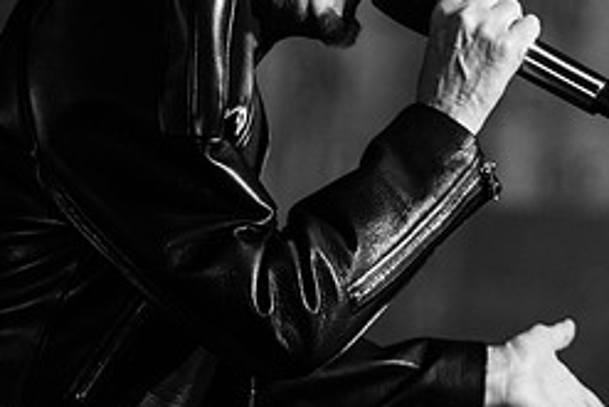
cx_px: 287
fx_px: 25304
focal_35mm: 1495
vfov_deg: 0.9
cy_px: 59
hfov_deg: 1.4
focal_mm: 480
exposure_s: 1/250
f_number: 6
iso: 4000
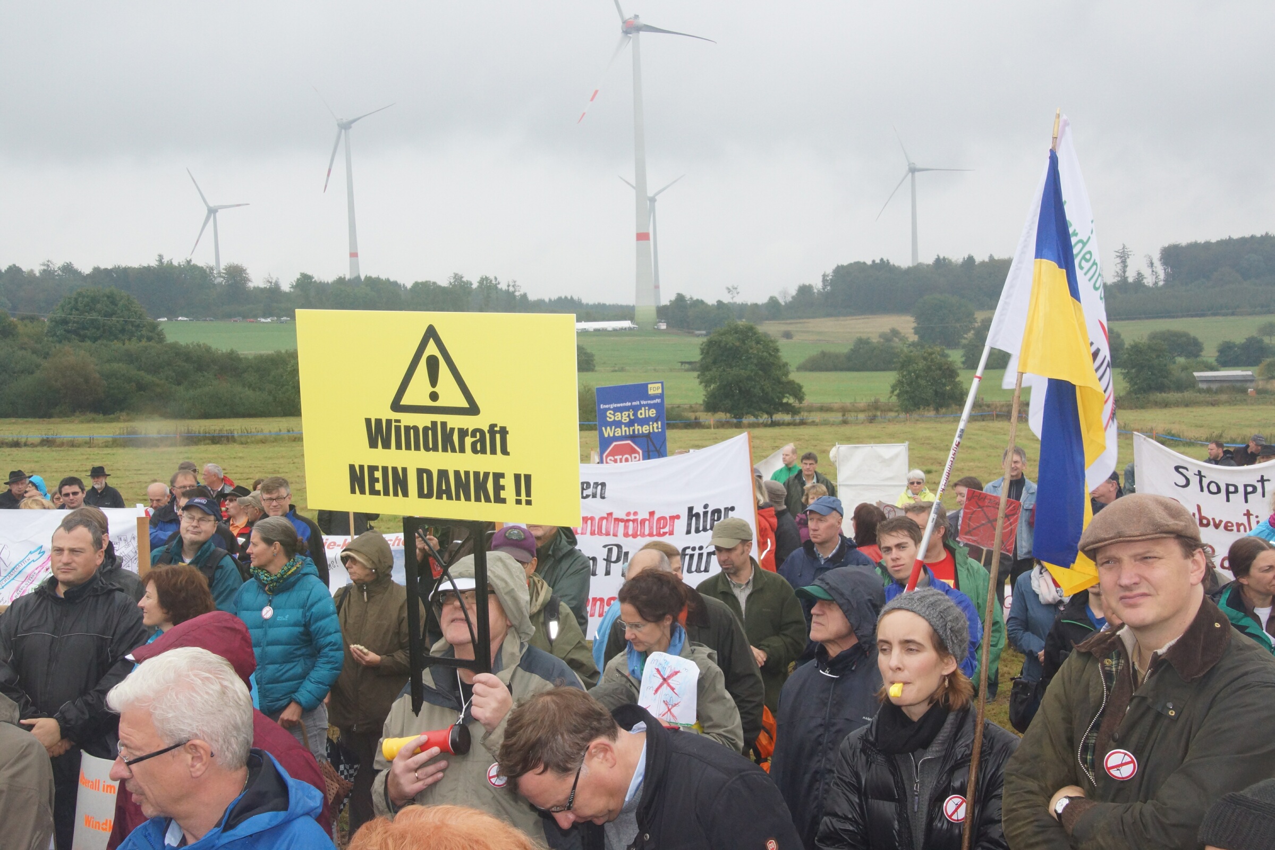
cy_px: 425
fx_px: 1487
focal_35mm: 42
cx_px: 638
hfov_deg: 46.4
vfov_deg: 31.9
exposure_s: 1/200
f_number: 13
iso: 800
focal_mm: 28
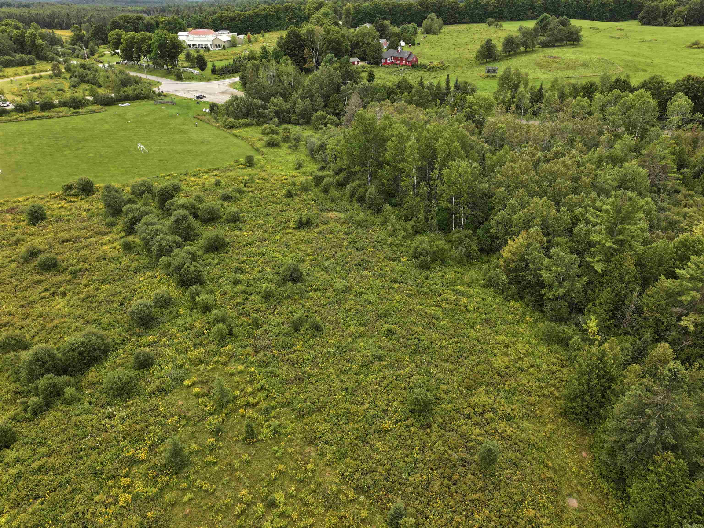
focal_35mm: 24
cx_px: 352
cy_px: 264
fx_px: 488
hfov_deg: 71.6
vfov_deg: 56.8
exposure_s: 1/800
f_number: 2.8
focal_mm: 12.29
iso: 100
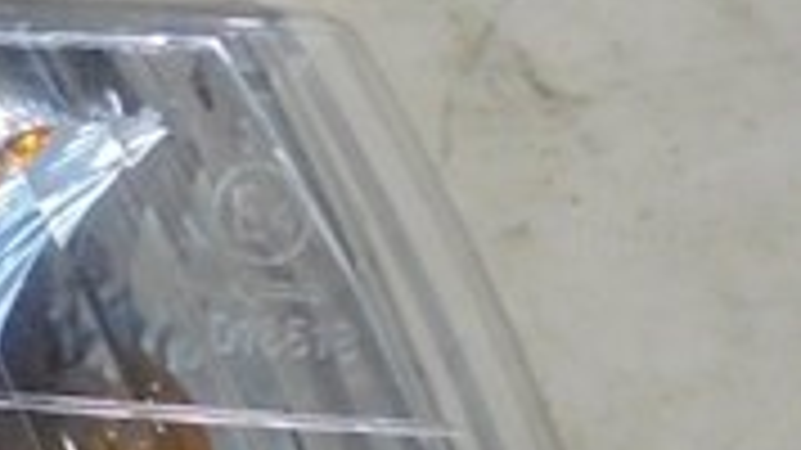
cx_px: -508
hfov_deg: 17.9
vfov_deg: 11.4
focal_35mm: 102
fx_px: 2166
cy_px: 688
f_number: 3.5
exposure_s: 1/40
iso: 640
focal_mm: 4.6
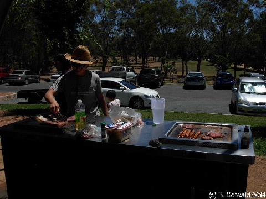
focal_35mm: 38
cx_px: 133
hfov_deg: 49.0
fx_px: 292
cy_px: 100
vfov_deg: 37.7
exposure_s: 1/1579
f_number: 4.9
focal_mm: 6.3
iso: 79
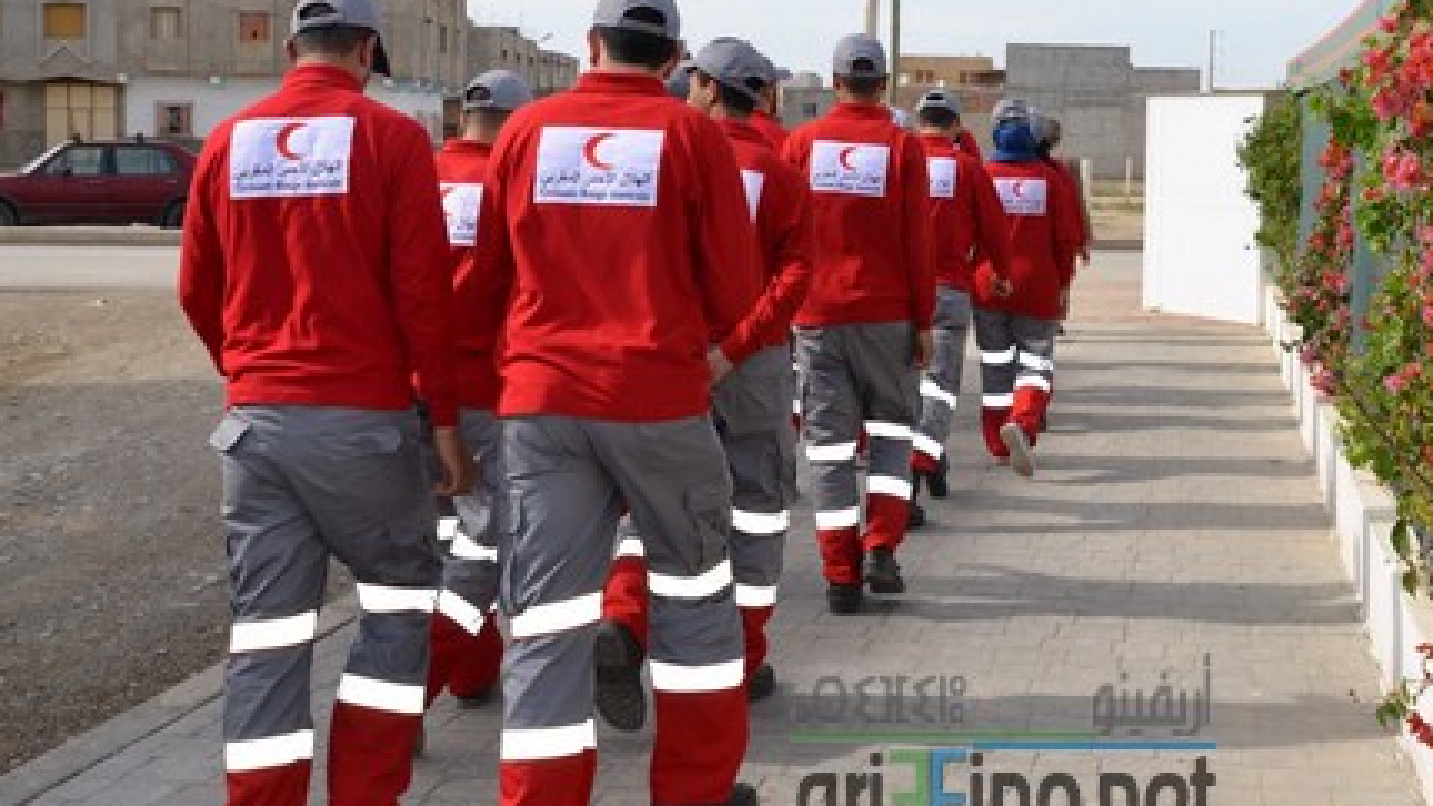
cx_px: 1003
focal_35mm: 42
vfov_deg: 28.1
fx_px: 1596
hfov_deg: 47.2
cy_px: 230
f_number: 6.3
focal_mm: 18
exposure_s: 1/250
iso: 100
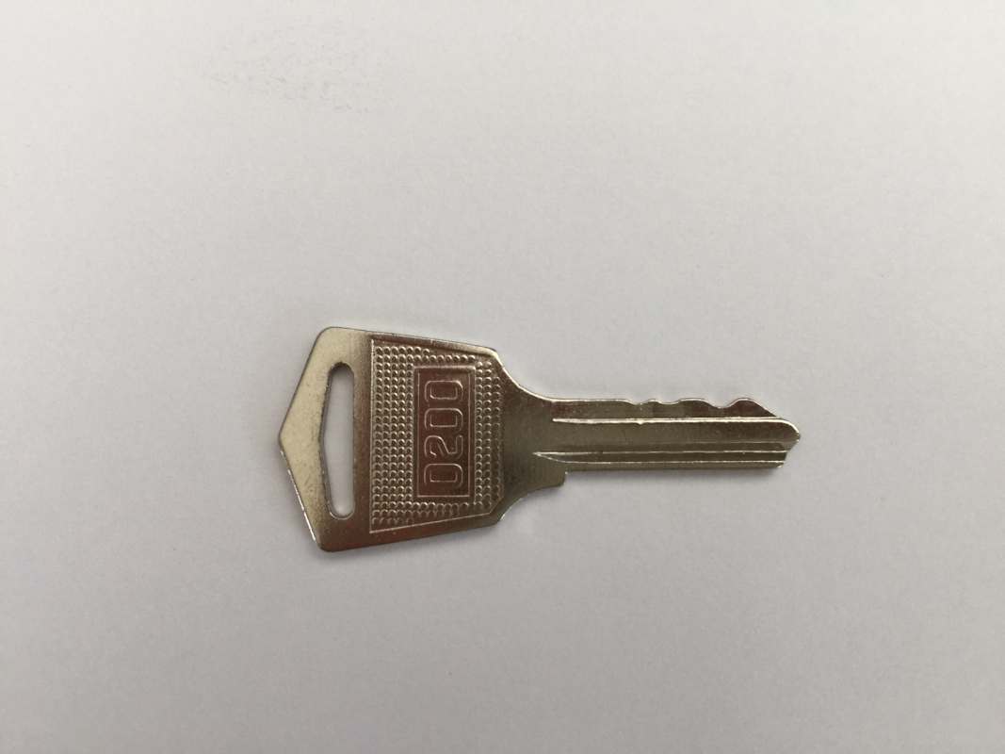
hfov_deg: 61.7
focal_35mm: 29
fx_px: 842
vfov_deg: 48.2
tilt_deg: -82.6
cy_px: 377
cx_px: 502
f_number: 2.2
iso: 32
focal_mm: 4.15
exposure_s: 1/33
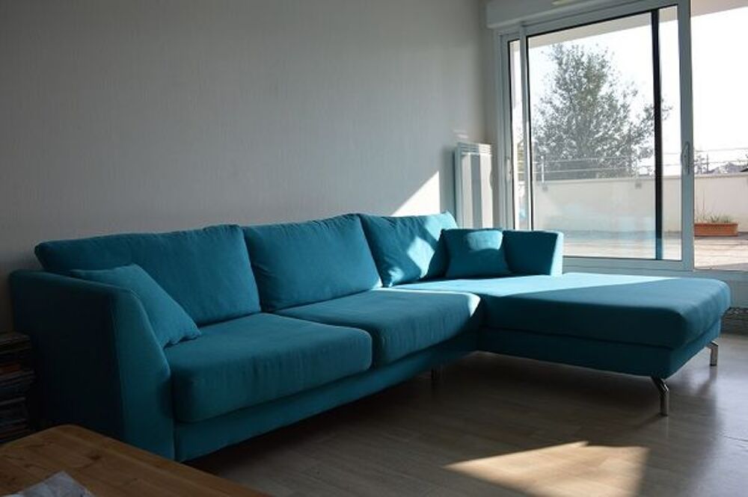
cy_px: 248
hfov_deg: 67.4
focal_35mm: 27
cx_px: 374
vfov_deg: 47.9
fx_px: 561
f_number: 8
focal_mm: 18
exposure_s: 1/125
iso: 125
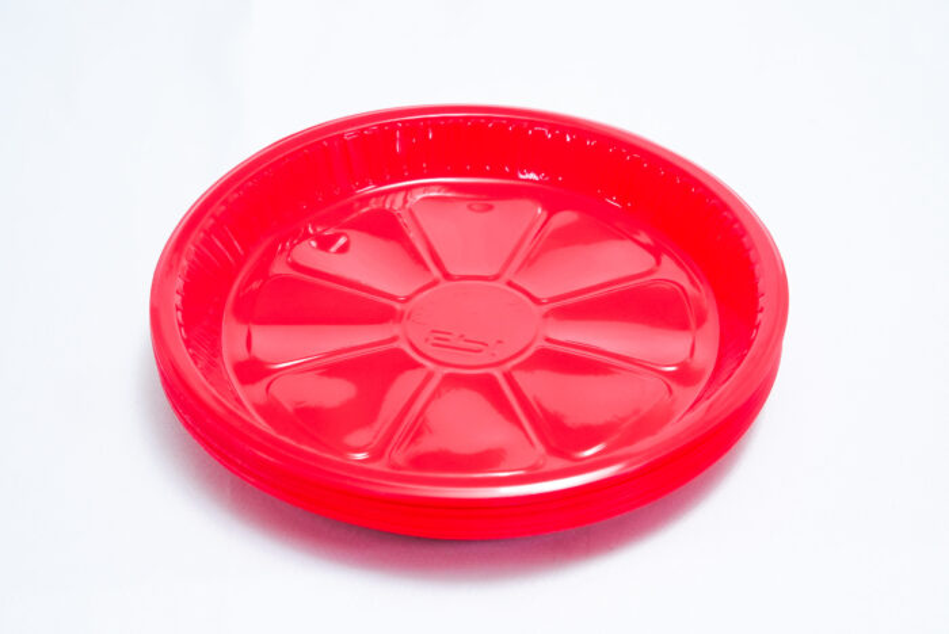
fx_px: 1847
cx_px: 474
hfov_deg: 28.8
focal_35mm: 70
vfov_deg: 19.5
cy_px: 317
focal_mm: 70
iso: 3200
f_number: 9
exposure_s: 1/200
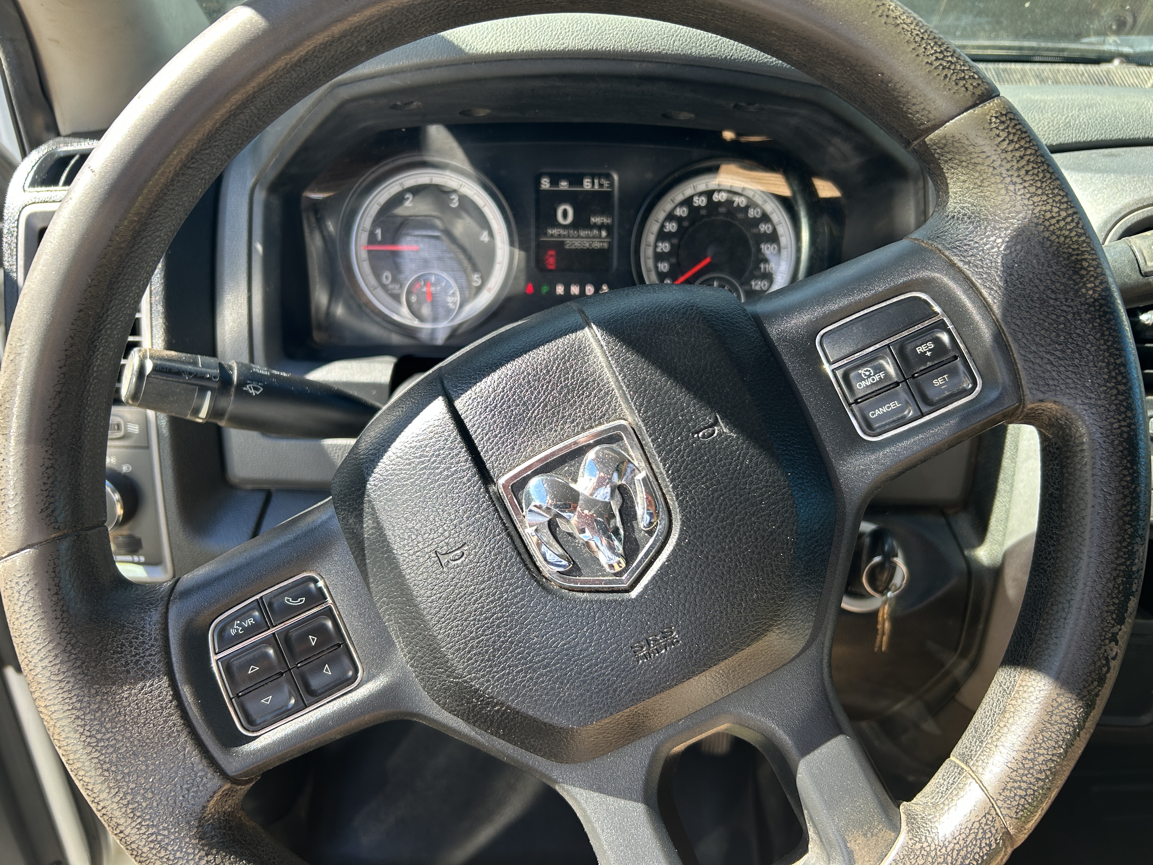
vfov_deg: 53.1
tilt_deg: -25.3
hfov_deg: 67.3
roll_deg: -0.6
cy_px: 432
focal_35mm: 26
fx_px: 866
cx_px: 576
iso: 40
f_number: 1.5
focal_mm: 5.7
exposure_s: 1/212
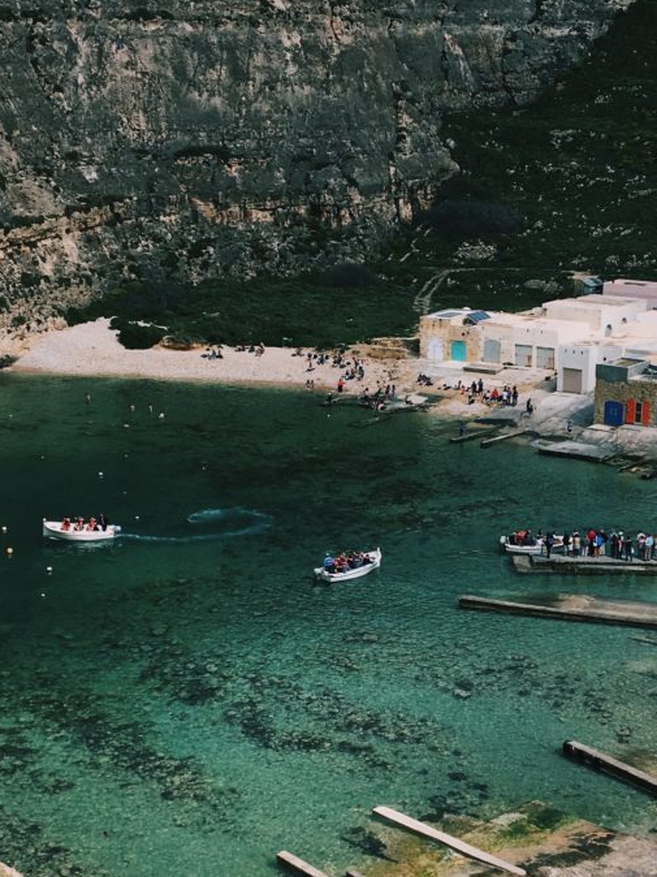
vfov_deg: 31.1
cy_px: 535
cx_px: 444
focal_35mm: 62
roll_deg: -0.9
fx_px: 1570
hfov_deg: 23.5
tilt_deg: -14.9
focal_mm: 4.15
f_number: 2.2
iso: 25
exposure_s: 1/2653
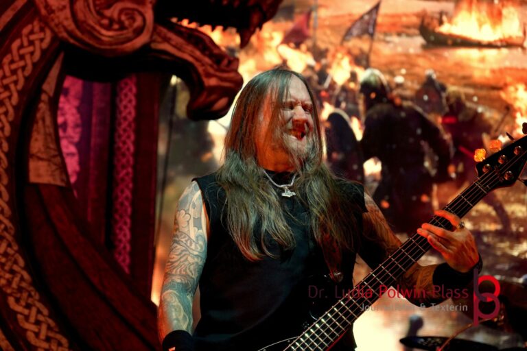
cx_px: 264
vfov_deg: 8.9
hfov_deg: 13.3
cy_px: 176
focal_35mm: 154
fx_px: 2262
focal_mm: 103
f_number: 5.6
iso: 1600
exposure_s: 1/160
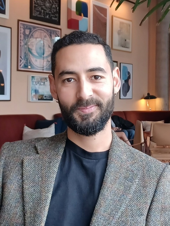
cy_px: 113
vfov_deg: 69.4
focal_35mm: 25
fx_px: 164
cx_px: 85
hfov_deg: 54.9
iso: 200
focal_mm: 4.6
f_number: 1.8
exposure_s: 1/50
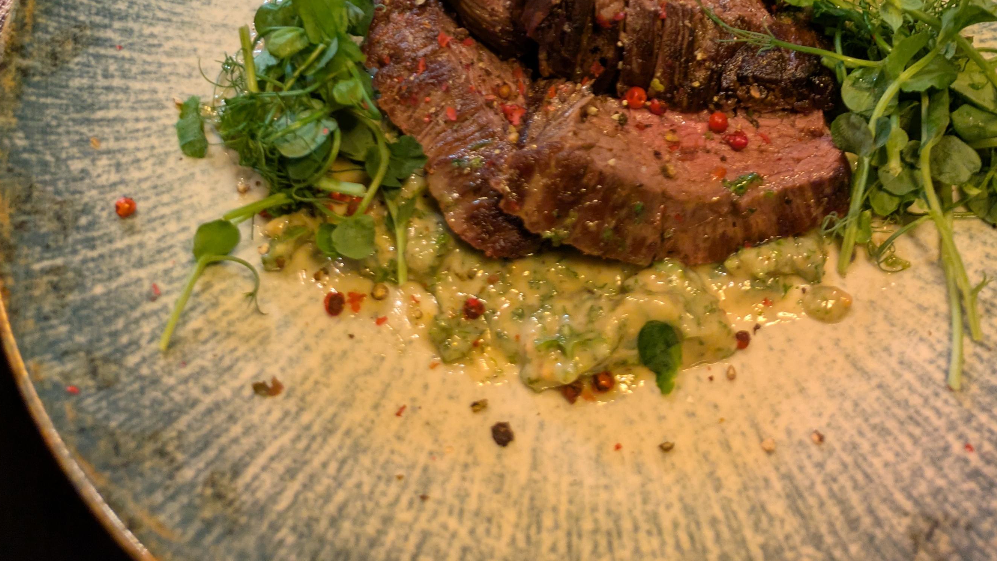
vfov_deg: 24.2
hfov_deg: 48.4
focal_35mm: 42
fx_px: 1110
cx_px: 506
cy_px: -201
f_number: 1.89
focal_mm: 5.43
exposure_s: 1/33.3
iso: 222
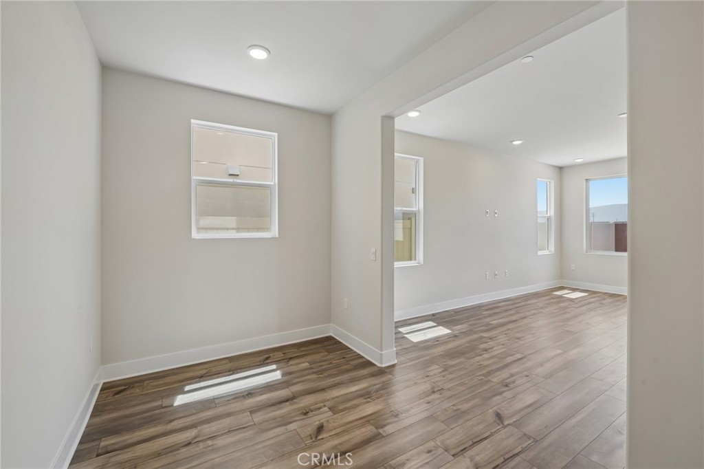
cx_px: 352
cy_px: 234
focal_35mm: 14
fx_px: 274
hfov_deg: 104.3
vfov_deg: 81.2
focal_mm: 14
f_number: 9
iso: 250
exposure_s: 1/30
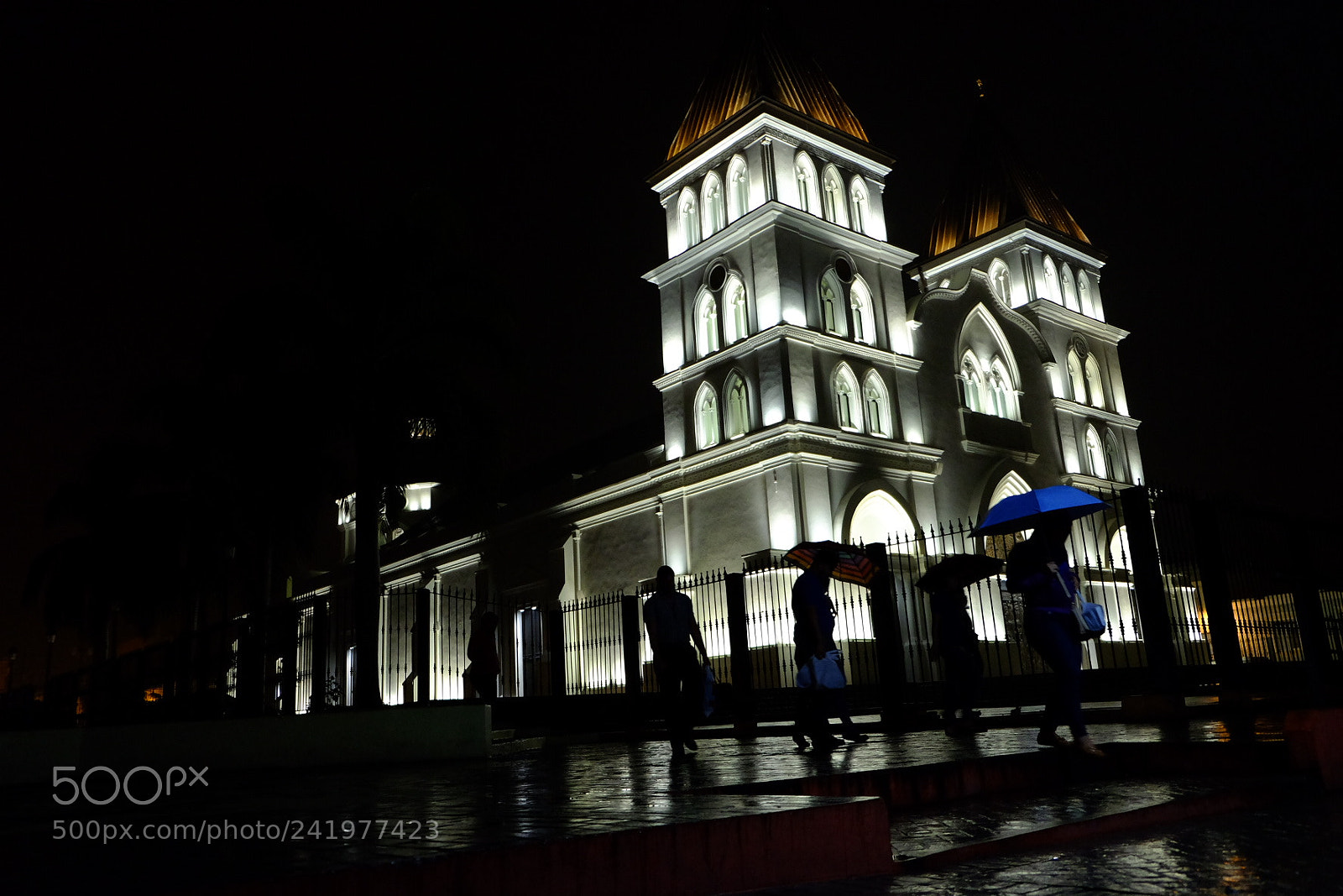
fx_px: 1007
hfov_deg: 67.4
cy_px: 448
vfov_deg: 47.9
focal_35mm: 27
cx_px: 672
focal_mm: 18
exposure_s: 1/60
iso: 1600
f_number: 2.8
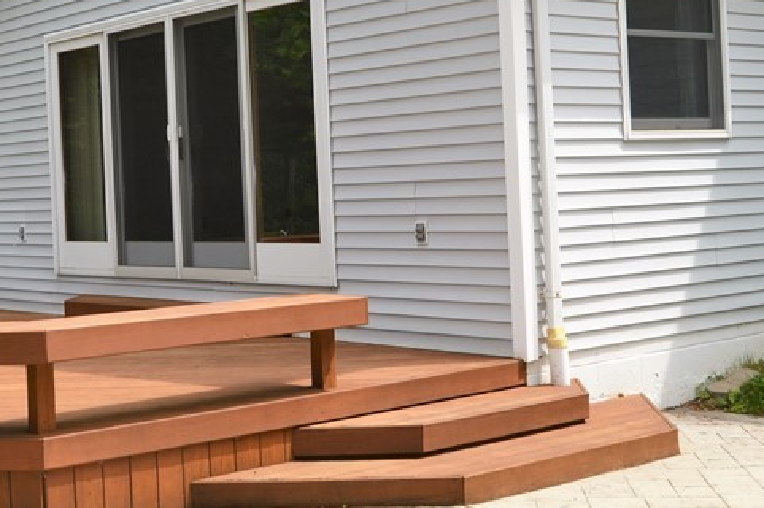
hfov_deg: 32.3
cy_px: 194
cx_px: 190
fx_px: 1294
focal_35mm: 61
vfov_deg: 22.2
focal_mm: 18
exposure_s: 1/200
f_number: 7.1
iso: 100
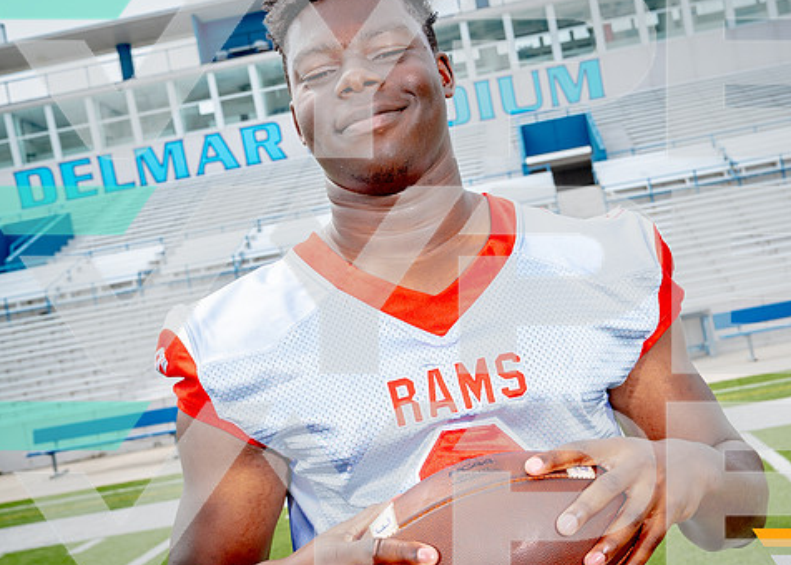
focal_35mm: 52
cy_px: 324
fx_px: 1168
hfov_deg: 37.3
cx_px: 448
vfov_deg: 27.2
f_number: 8
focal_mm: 34
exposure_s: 1/125
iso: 100
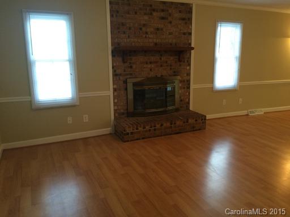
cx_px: 145
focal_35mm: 29
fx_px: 243
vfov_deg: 48.2
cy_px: 108
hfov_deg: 61.7
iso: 100
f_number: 2.2
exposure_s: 1/30
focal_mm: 4.15
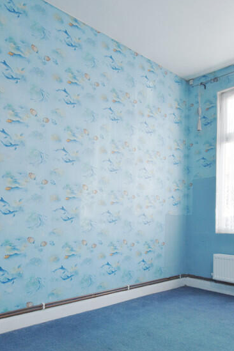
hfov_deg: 46.4
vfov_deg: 64.8
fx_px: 273
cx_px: 117
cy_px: 214
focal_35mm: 28
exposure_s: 1/100
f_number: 5
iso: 400
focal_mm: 10
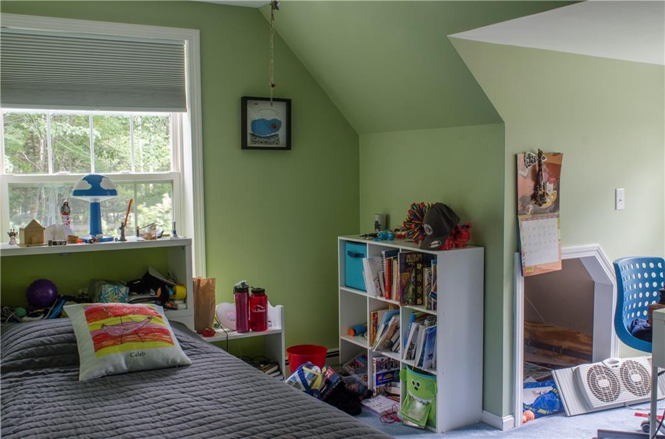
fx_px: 663
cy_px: 220
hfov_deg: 53.3
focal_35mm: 36
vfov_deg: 36.7
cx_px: 332
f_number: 11
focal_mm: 24
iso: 200
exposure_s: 1/2
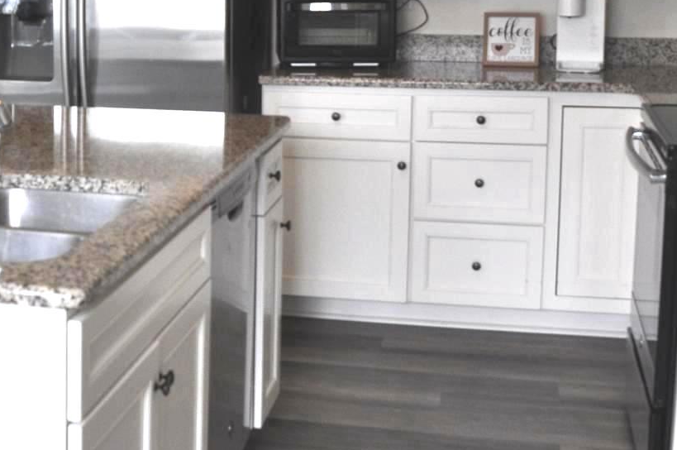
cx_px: 31
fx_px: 1409
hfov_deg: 25.9
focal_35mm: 75
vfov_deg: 17.9
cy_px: 76
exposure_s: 1/125
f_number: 5.6
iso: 400
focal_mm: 20
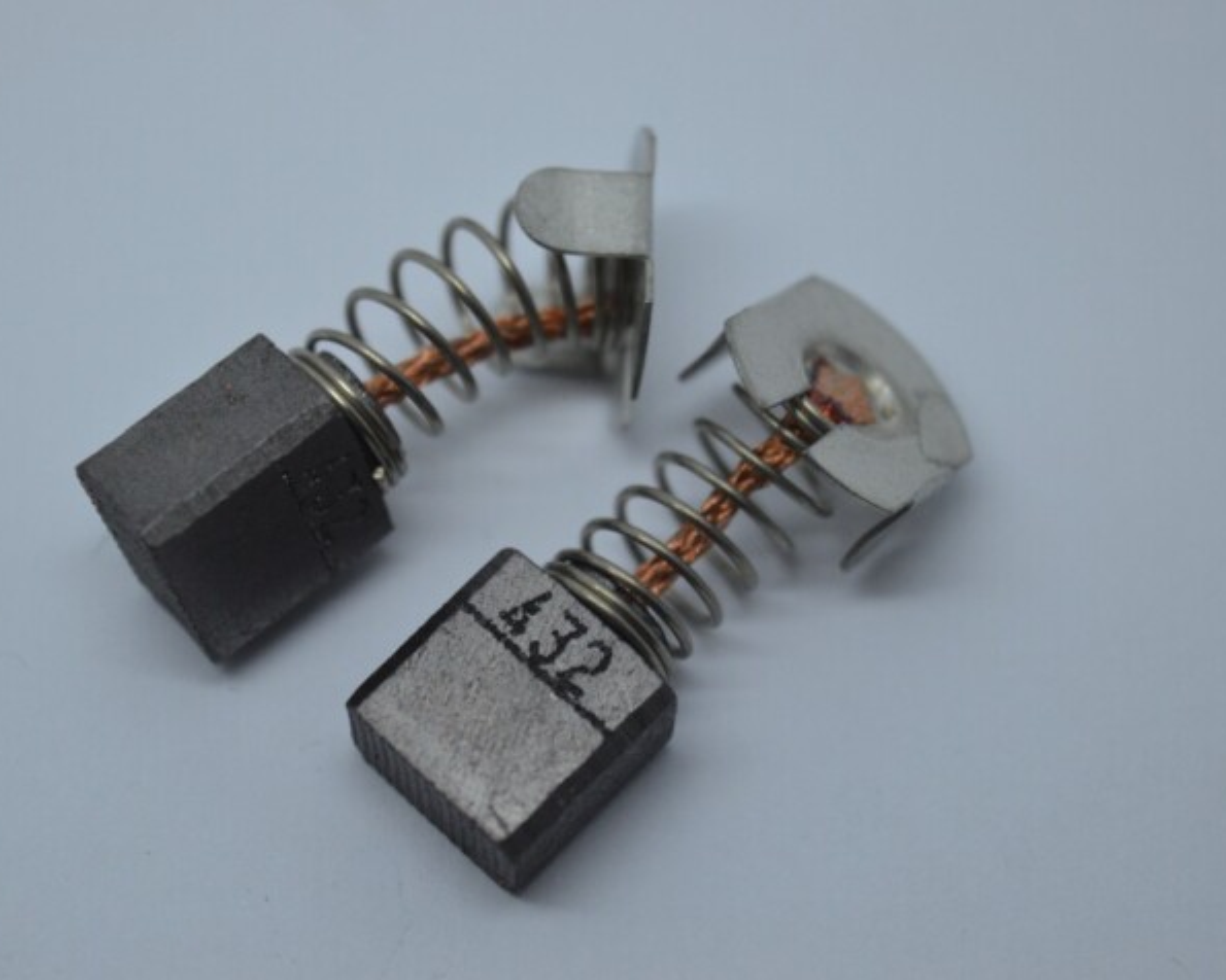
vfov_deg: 16.4
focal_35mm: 94
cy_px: 489
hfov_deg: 20.5
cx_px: 579
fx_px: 3395
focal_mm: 55
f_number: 5.6
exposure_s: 1/125
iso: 360
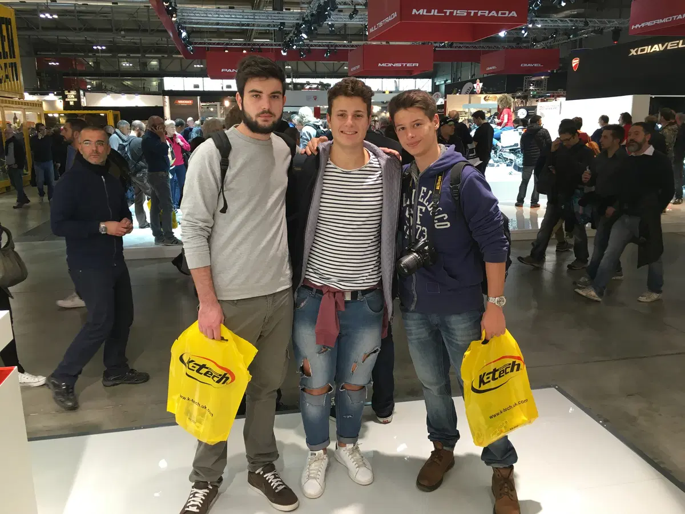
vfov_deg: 48.2
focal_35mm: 29
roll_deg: +0.2
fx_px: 574
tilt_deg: -11.6
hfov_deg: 61.7
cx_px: 342
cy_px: 257
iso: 40
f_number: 2.2
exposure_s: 1/33
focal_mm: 4.15
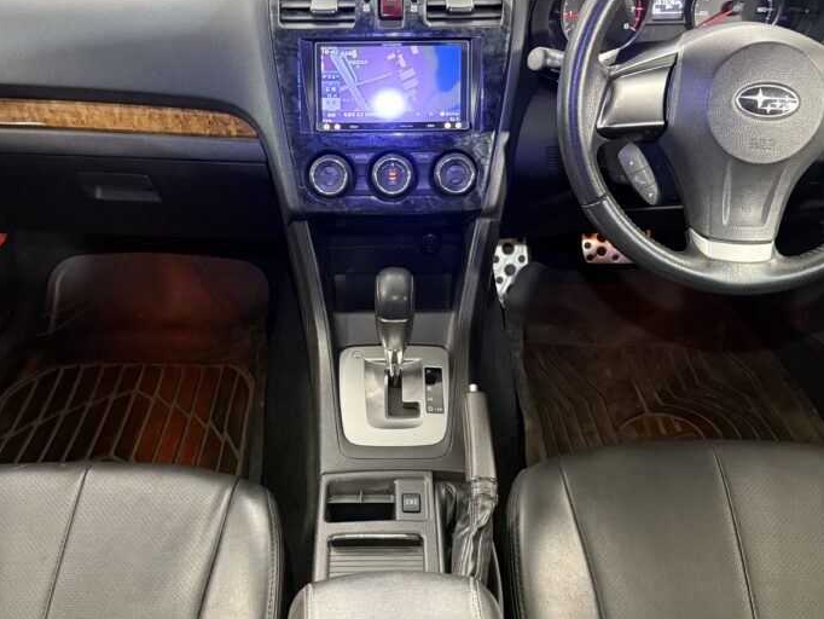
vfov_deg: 37.7
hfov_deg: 48.9
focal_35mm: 38
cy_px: 307
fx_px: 905
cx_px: 379
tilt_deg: -37.6
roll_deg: +1.6
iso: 640
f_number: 1.78
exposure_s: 1/33
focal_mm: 6.76
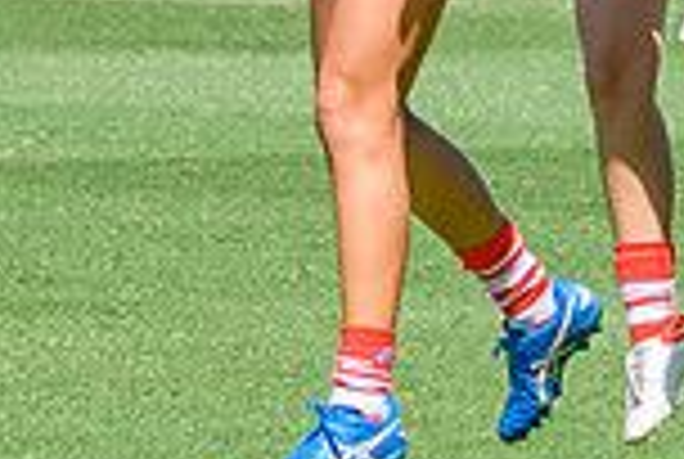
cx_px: 546
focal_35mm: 1023
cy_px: -10
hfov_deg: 2.0
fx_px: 19475
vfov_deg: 1.4
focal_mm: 150
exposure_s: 1/2000
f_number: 8
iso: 800
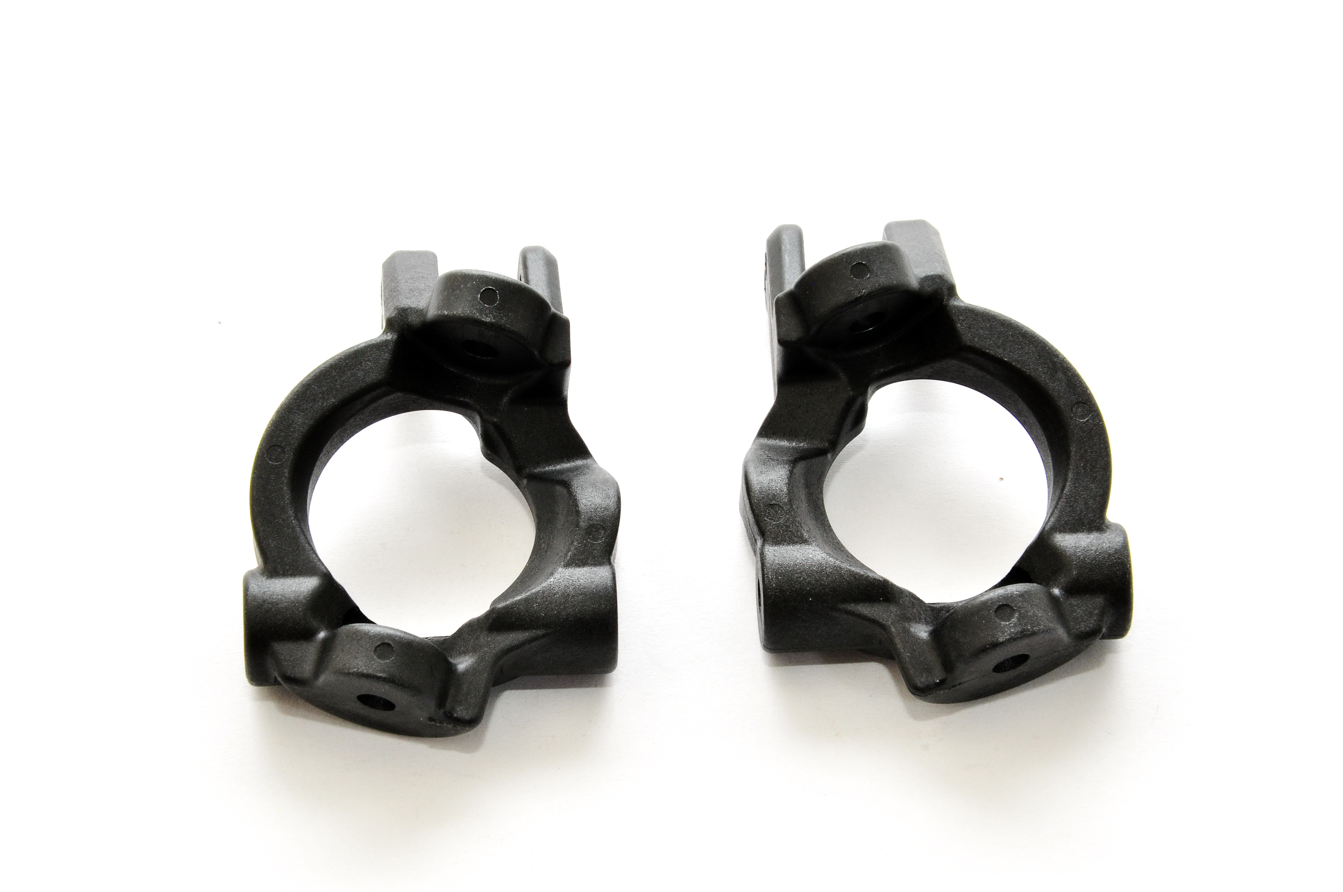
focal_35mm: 174
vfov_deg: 7.9
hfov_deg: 11.8
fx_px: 6483
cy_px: 446
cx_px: 672
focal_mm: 116
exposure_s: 1/60
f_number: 22
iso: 400
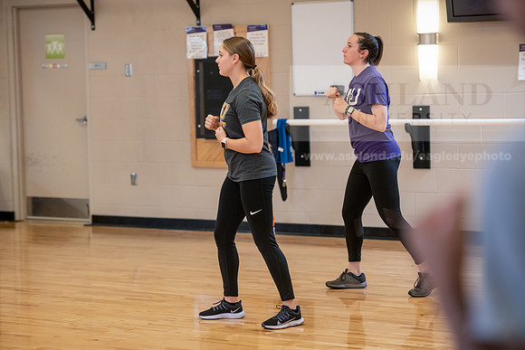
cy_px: 175
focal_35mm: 98
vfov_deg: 14.0
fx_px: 1429
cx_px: 262
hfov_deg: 20.8
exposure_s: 1/200
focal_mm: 98
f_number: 3.2
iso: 1600
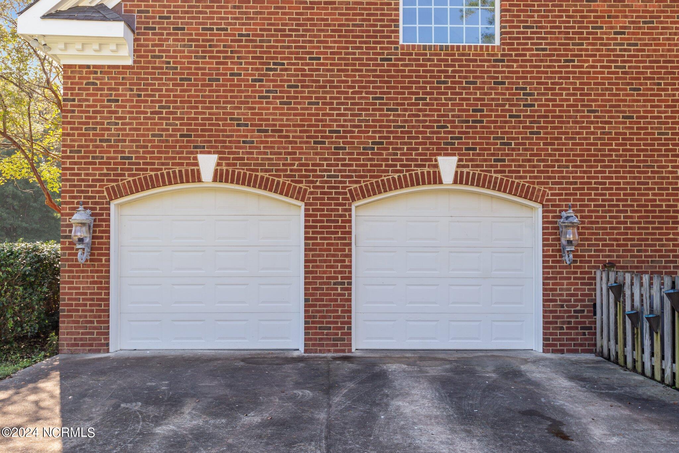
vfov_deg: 37.9
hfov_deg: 54.4
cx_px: 340
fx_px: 660
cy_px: 226
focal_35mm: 35
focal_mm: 35
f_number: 8
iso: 250
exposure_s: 1/100
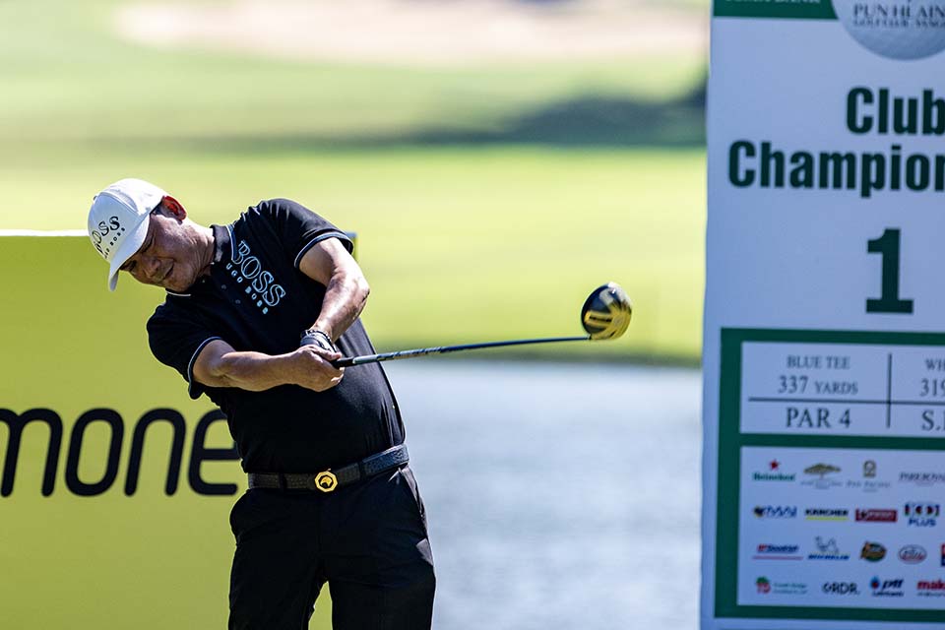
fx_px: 10499
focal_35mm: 400
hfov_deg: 5.2
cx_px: 472
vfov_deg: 3.4
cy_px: 315
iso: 720
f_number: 4.5
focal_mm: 400
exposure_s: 1/2500
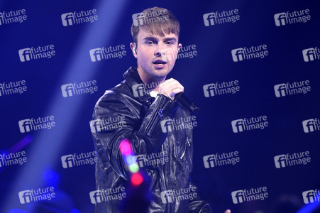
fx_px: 3642
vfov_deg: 3.3
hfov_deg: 5.0
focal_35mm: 410
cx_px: 160
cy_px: 106
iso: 6400
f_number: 5.6
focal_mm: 410
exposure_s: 1/320
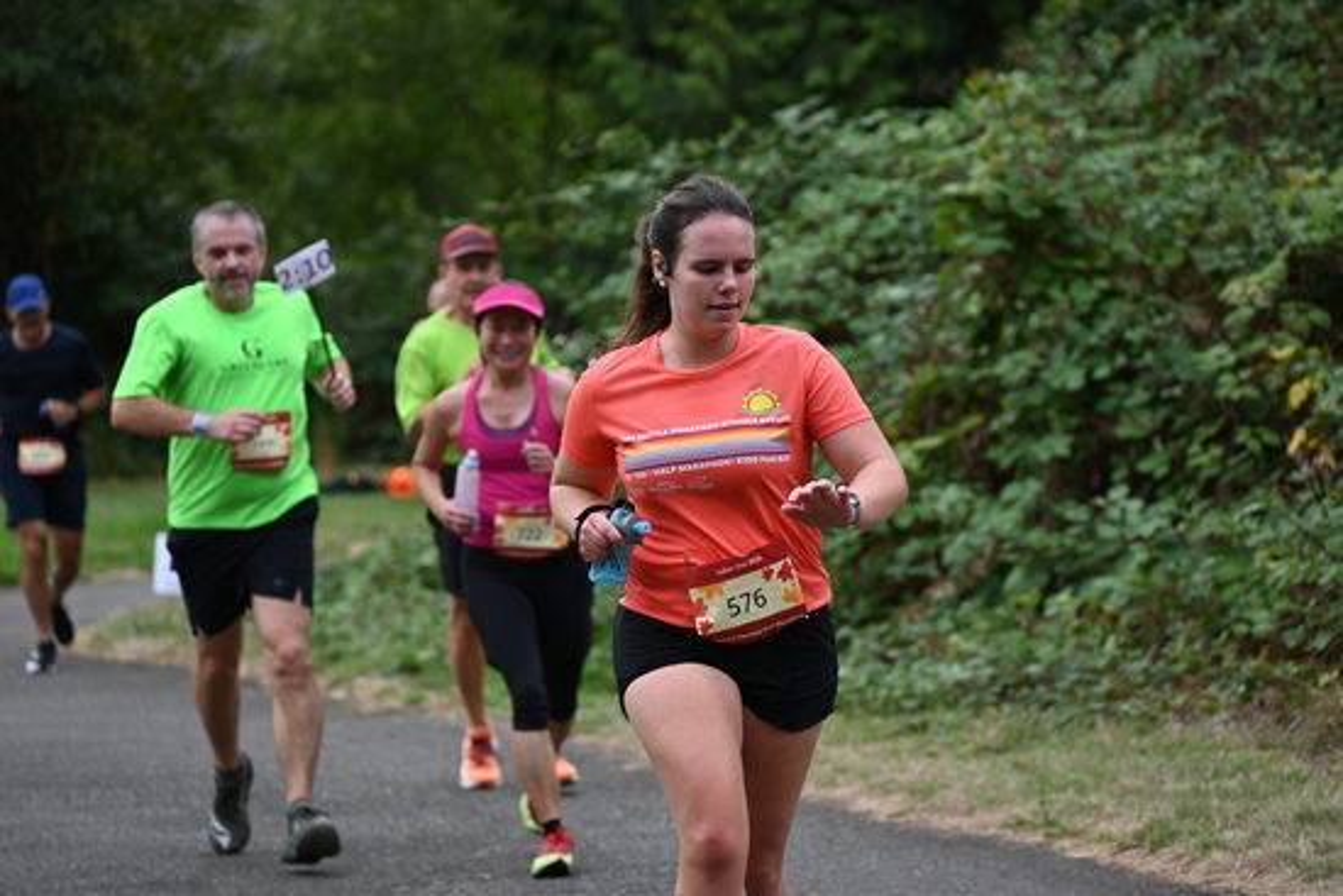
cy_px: 448
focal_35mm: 200
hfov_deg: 10.3
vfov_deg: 6.9
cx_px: 672
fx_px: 7463
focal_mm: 200
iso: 400
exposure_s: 1/400
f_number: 6.3
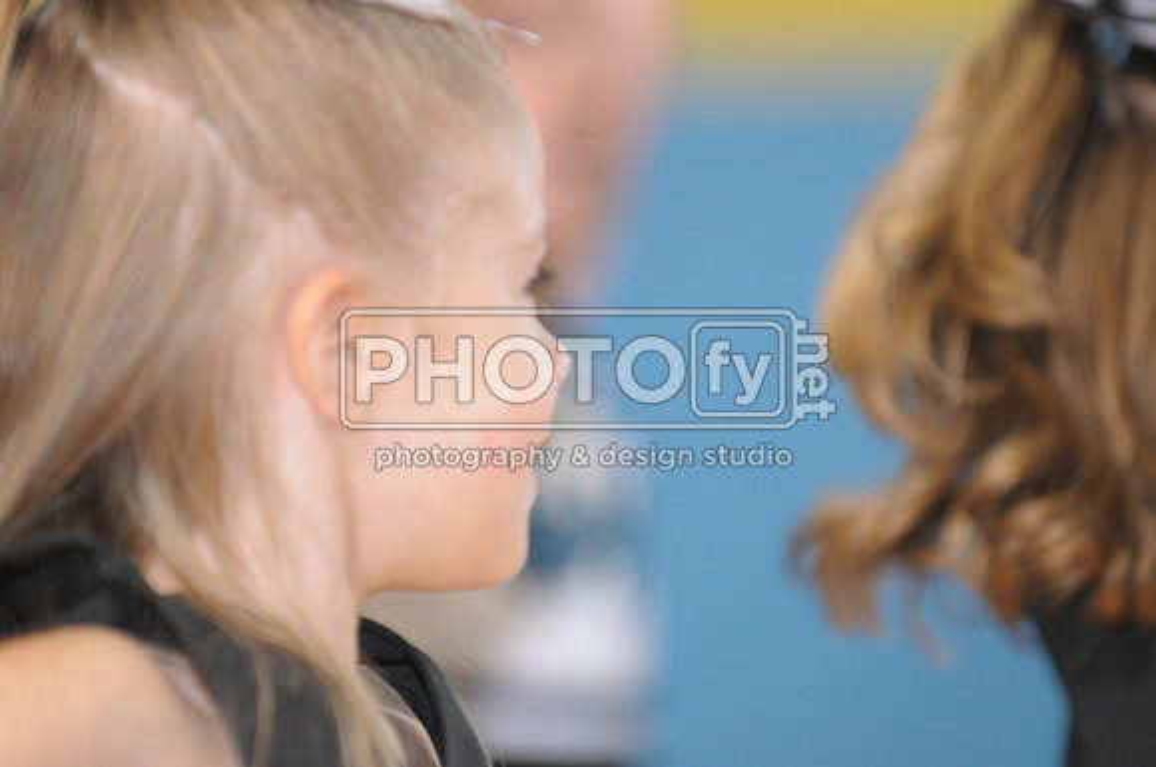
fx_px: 9620
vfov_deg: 4.6
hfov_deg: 6.9
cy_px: 384
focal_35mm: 300
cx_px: 578
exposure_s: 1/125
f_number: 2.8
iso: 500
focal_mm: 200
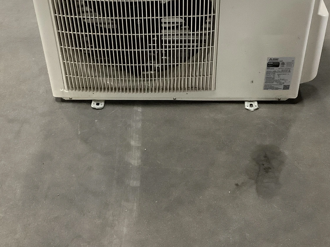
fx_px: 524
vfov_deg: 26.2
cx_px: 174
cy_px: 62
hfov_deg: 34.9
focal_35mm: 55
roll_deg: -2.1
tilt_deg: -39.2
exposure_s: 1/30
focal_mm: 3.3
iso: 400
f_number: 2.4
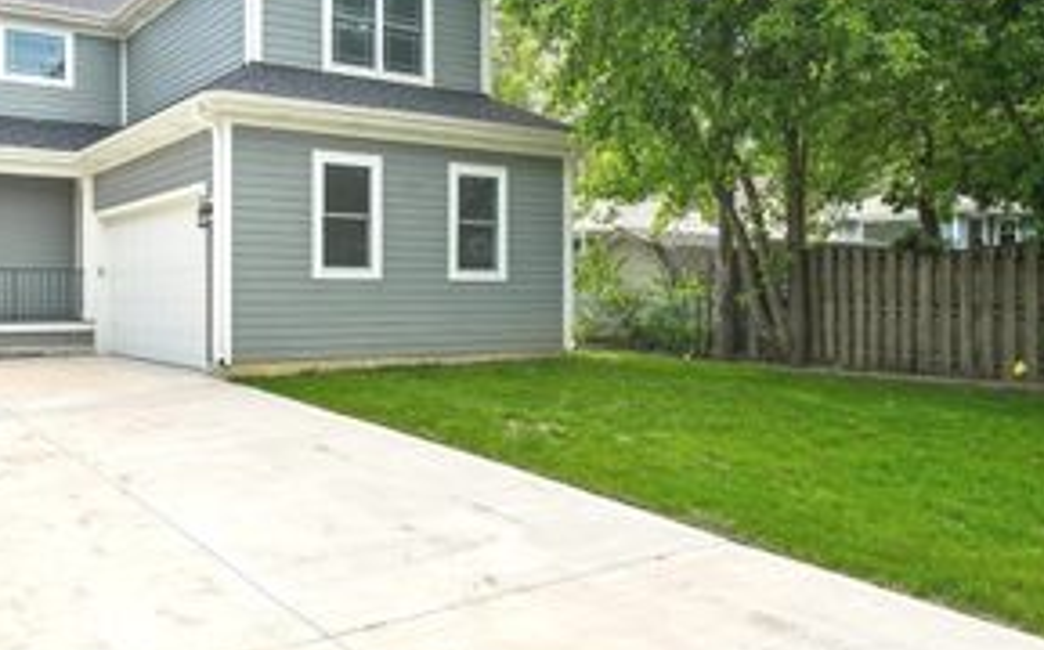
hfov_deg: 58.8
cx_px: 307
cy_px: 316
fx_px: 888
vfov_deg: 40.2
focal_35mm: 31
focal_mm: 17.7
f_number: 8
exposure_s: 1/1000
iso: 400
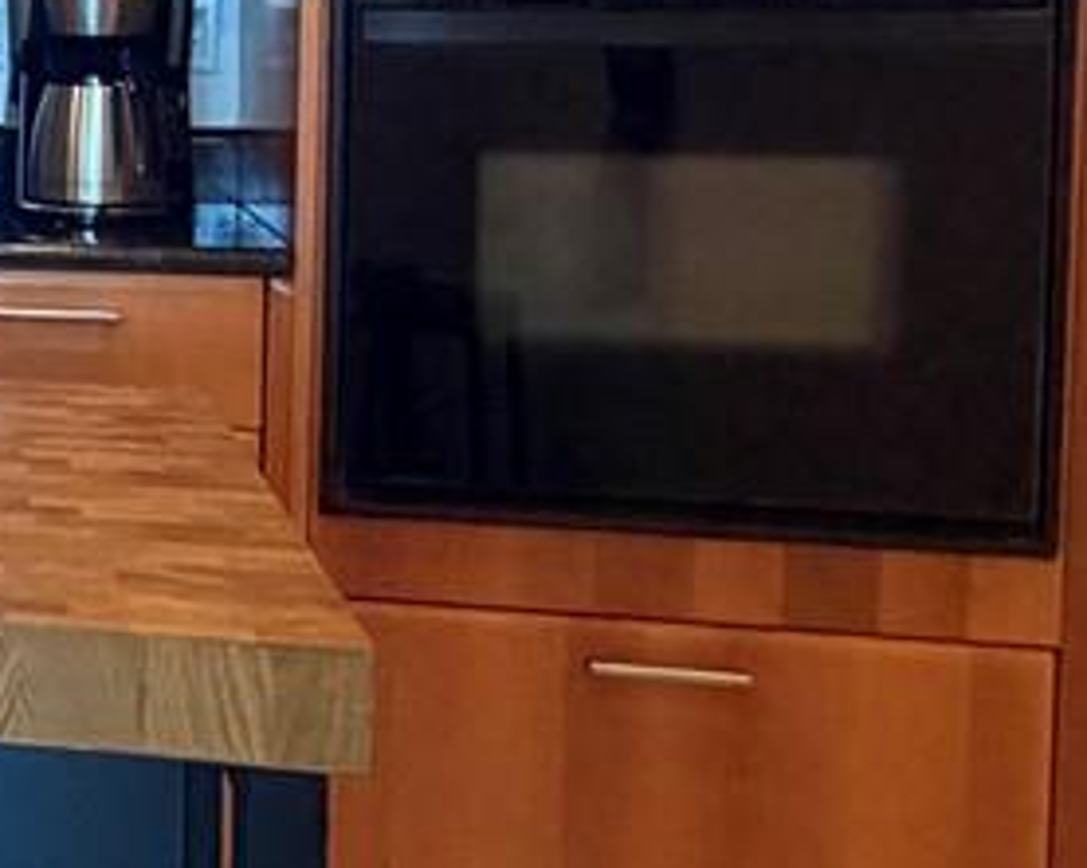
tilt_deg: -2.6
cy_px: 102
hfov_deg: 17.9
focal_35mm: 79
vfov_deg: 19.1
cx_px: -1001
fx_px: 2539
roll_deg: +0.5
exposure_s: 1/60
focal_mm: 2.22
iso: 320
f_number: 2.2
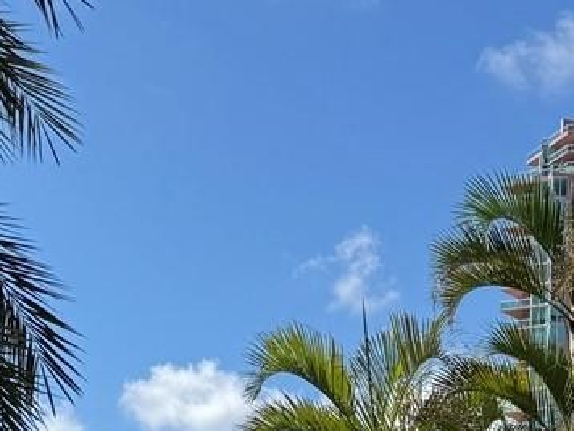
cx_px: 592
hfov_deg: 17.7
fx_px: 1791
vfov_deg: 11.8
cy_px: 938
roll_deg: -1.9
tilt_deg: -5.4
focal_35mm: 108
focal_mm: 6.76
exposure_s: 1/4950
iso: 80
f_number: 1.78
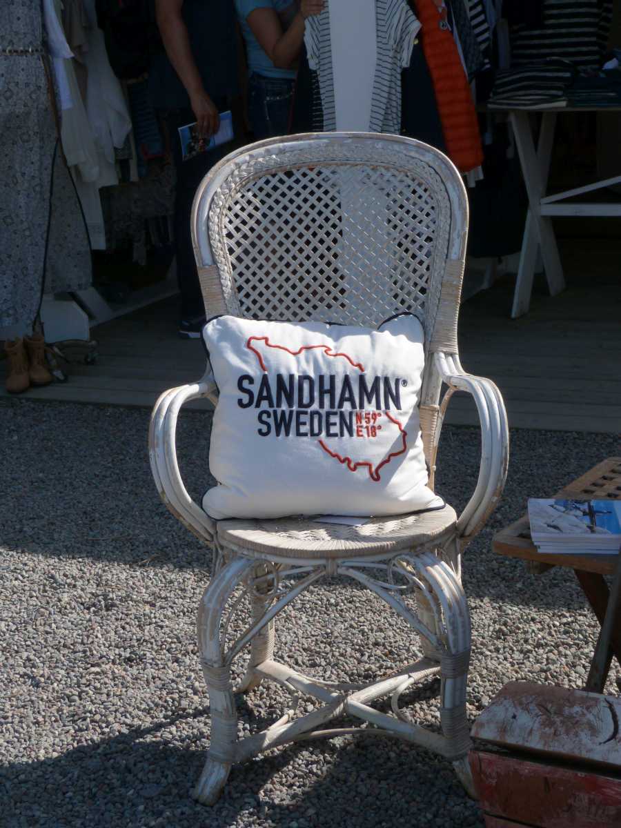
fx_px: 1650
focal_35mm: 69
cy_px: 414
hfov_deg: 21.3
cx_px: 310
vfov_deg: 28.2
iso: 100
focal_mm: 12.4
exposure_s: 1/1600
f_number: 3.3
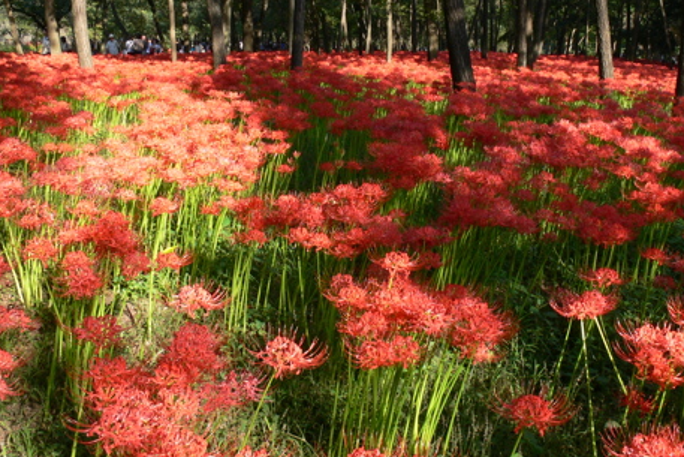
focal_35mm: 51
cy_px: 127
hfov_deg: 38.8
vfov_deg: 26.2
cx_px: 386
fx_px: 969
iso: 80
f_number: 6.3
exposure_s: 1/60
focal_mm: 7.4
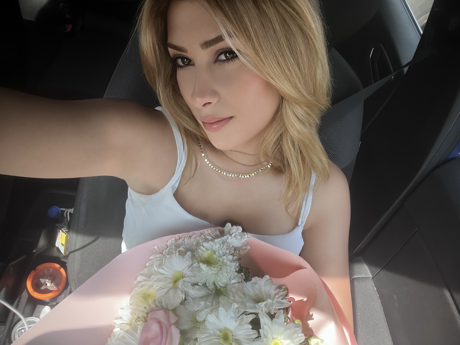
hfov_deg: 73.9
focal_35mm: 23
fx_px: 306
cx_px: 230
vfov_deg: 58.9
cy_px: 172
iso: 25
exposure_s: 1/132
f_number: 2.2
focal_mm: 2.71
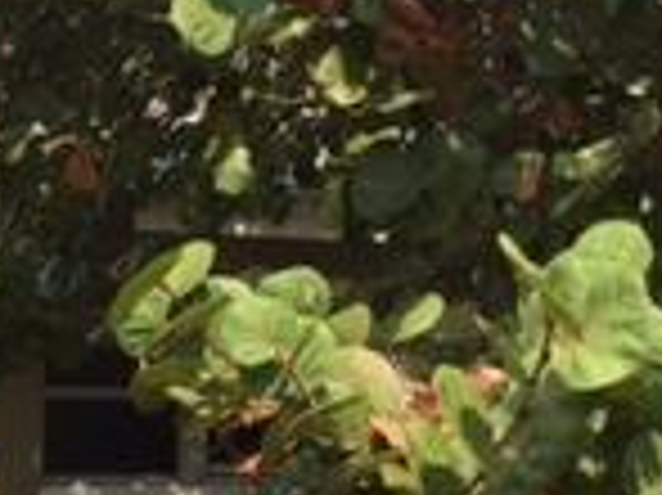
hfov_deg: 15.1
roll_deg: -1.5
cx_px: -135
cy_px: 657
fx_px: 2408
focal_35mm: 126
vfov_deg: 11.4
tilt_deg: -5.8
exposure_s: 1/1364
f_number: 2.2
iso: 32
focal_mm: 4.15
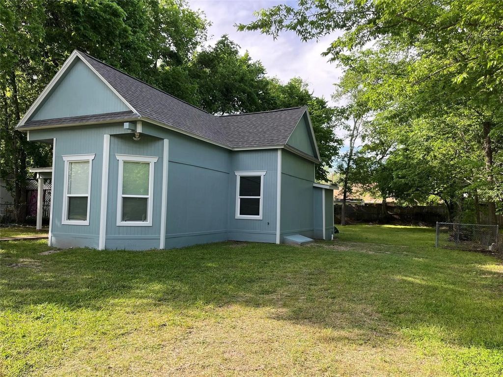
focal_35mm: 26
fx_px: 378
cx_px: 252
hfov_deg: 67.3
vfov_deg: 53.1
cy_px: 188
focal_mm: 5.1
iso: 50
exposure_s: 1/592
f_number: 1.6
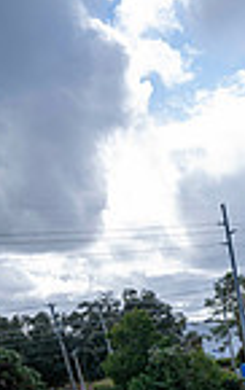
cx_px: 390
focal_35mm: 76
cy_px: 581
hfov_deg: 15.6
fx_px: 810
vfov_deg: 22.4
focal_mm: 24
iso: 125
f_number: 2.8
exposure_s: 1/1250
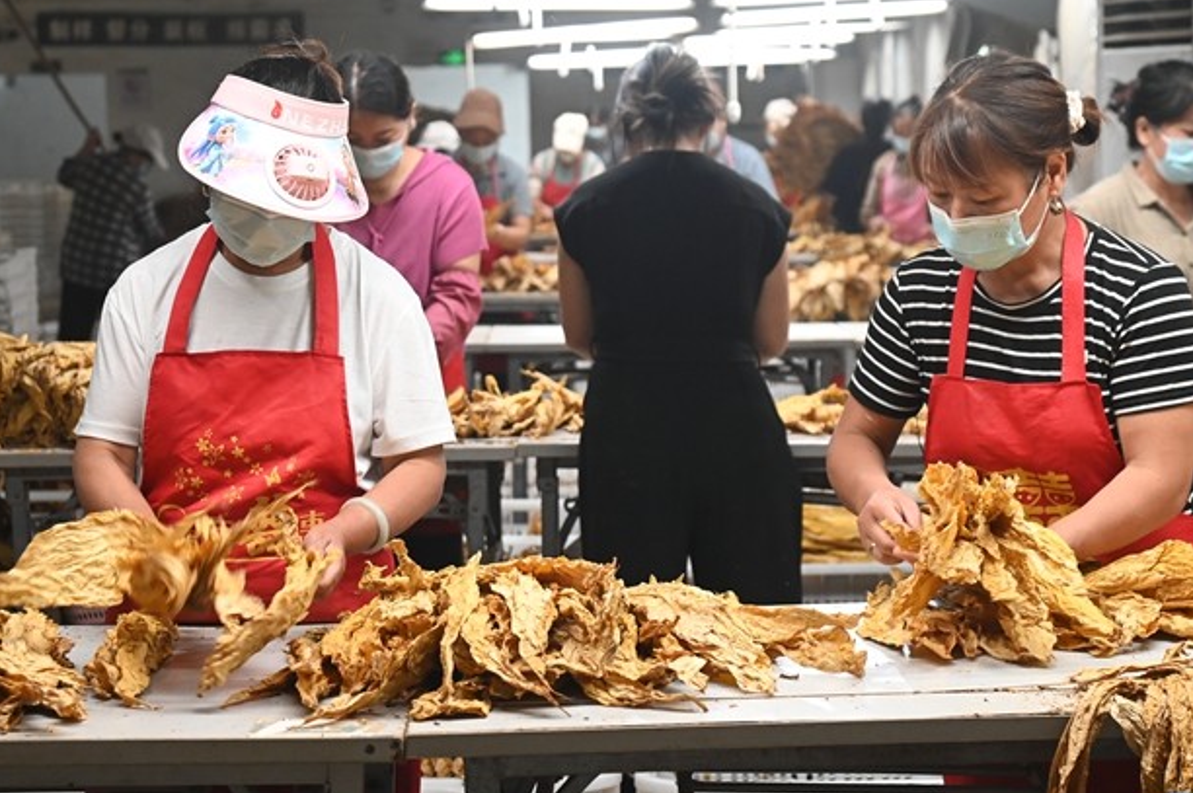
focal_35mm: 102
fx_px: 3377
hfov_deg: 20.0
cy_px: 394
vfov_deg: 13.4
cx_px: 540
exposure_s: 1/160
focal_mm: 78
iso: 3200
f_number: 5.6
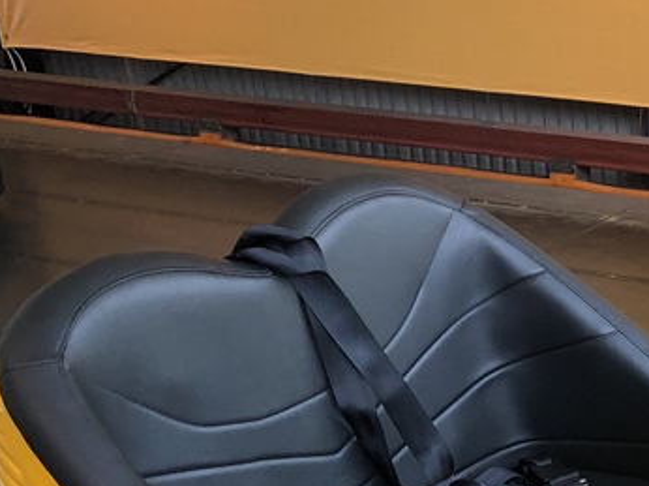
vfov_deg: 17.3
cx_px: 784
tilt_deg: -29.7
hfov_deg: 22.2
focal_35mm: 81
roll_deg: +0.5
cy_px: 597
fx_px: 1518
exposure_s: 1/120
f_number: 1.8
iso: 64
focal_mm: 3.99
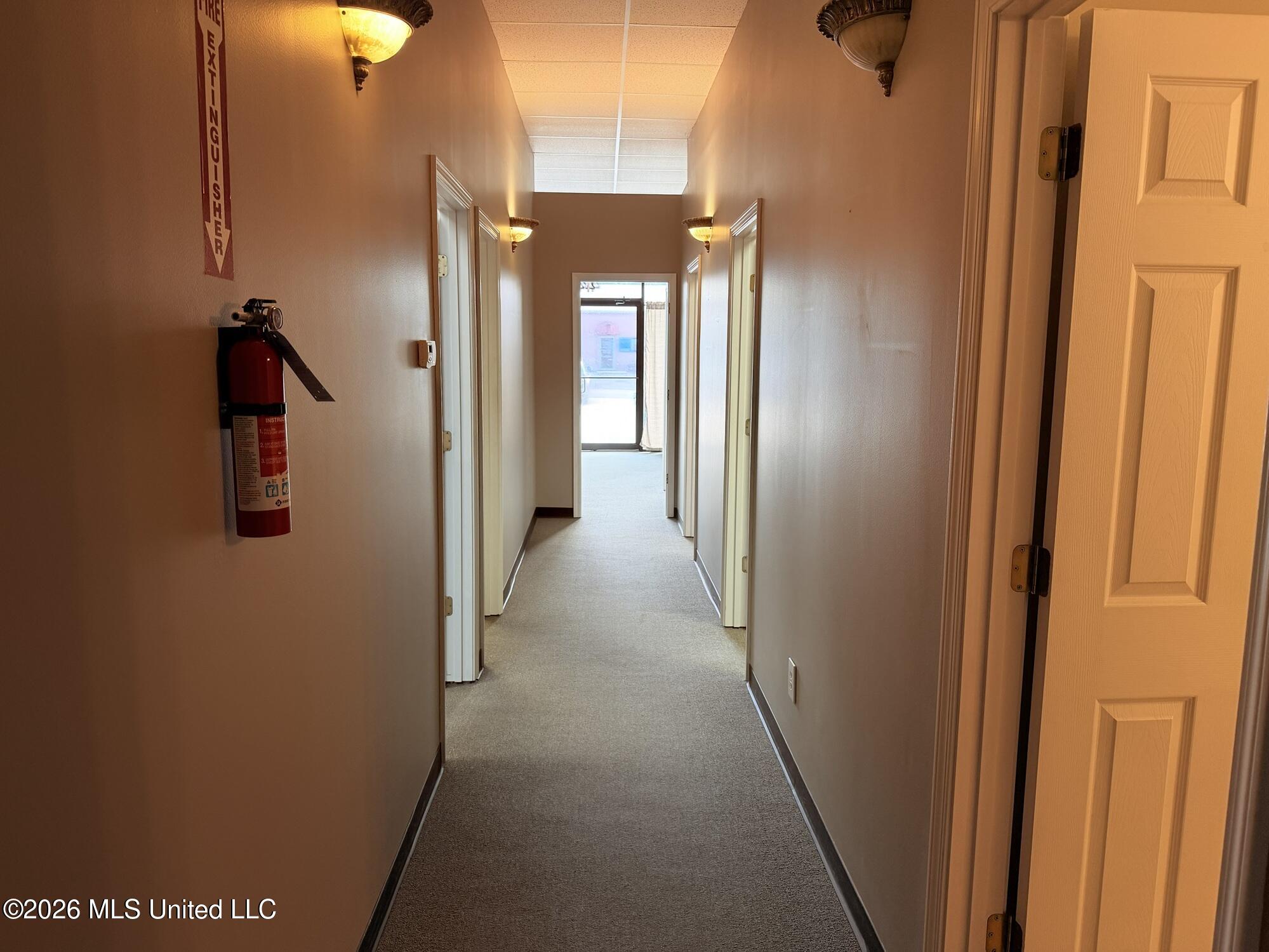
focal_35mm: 24
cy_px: 476
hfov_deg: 71.6
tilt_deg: -9.4
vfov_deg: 56.8
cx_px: 634
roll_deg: -0.2
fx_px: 880
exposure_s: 1/120
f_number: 1.78
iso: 125
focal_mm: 6.76
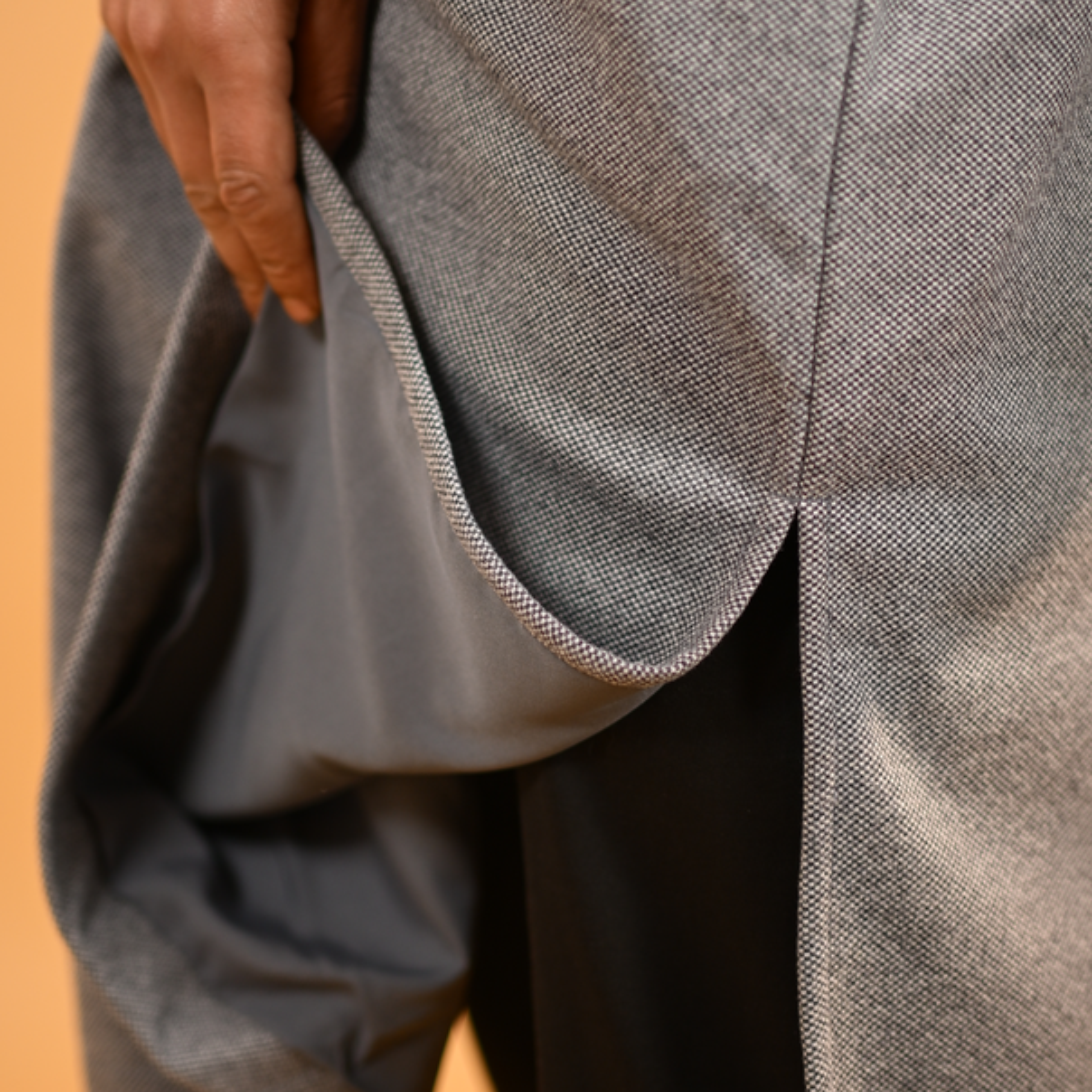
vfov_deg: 18.3
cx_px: 537
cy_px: 488
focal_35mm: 95
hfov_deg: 18.3
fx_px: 3391
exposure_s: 1/160
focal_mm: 50
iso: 250
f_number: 1.4
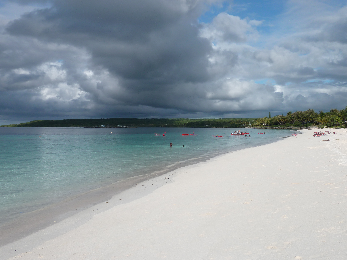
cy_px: 130
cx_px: 174
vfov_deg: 38.7
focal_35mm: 37
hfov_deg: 50.1
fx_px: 371
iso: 80
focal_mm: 6.1
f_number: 3.6
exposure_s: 1/1300
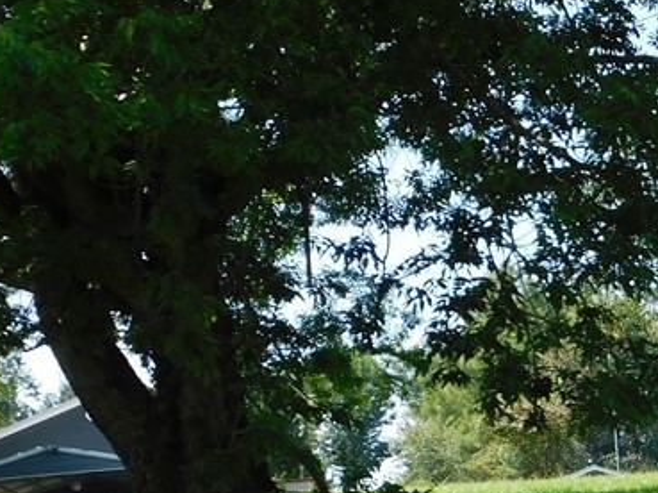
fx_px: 1899
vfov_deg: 14.6
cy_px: 463
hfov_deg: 18.8
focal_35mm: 100
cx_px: 745
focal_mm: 6.3
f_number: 3.5
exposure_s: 1/400
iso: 125
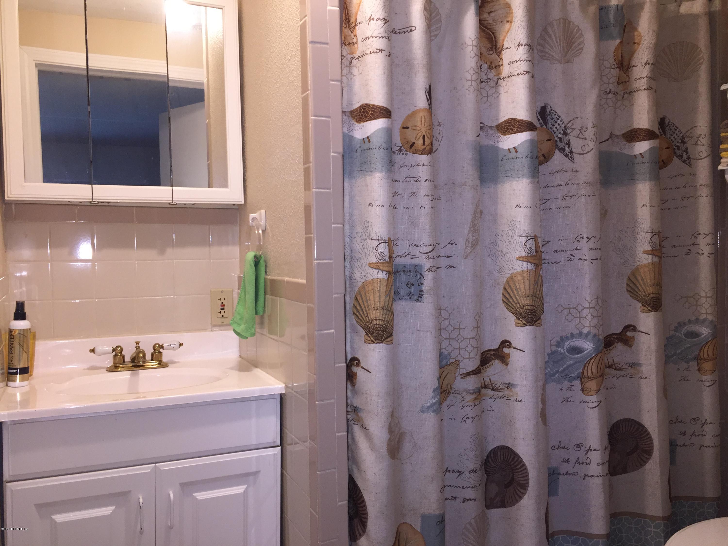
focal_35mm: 29
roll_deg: +0.2
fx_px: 610
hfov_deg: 61.7
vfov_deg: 48.2
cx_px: 364
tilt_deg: -2.5
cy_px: 273
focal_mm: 4.15
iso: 64
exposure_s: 1/30
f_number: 2.2
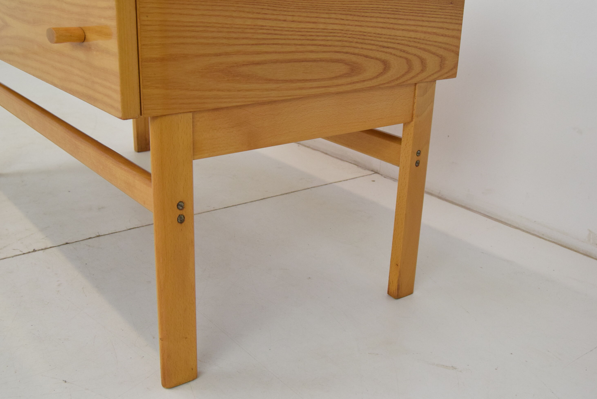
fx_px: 664
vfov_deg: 33.5
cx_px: 293
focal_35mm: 40
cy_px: 198
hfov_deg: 48.4
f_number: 8
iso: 1600
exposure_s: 1/250
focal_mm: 26
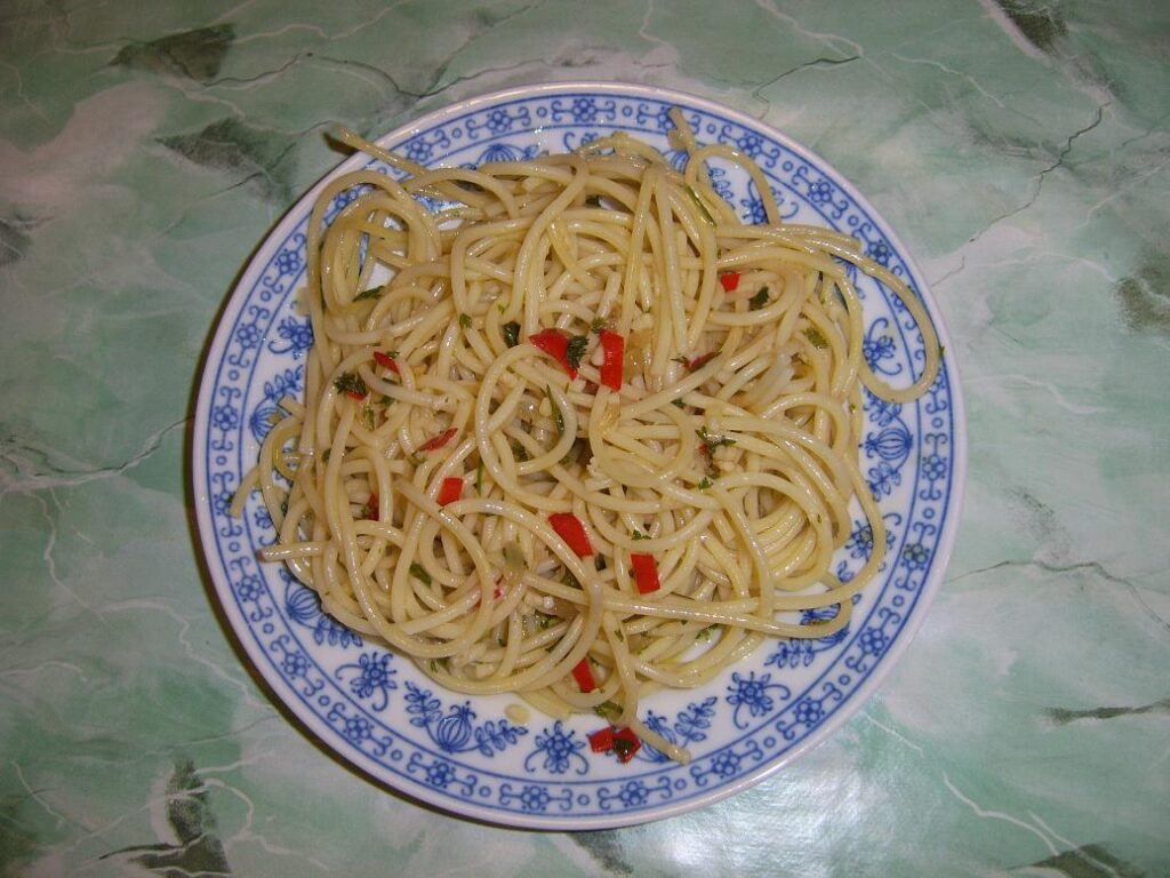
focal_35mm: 38
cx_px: 585
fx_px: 1284
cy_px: 439
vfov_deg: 37.7
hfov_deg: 49.0
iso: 100
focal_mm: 7.8
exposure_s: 1/30
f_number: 2.8
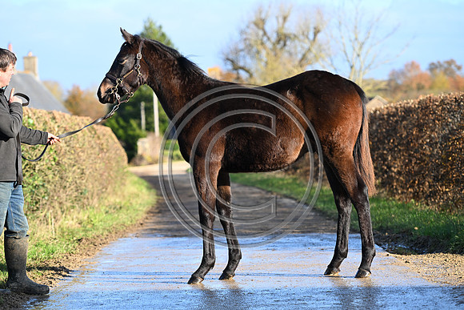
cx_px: 232
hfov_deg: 16.8
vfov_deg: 11.2
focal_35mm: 122
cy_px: 155
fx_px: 1573
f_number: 4
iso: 360
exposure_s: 1/1000
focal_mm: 122
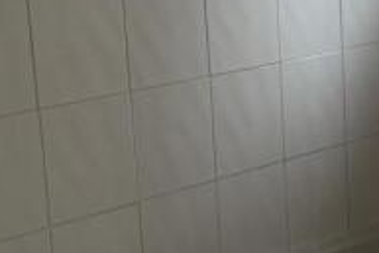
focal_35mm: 91
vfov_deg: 15.0
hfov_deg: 21.5
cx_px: 392
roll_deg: +1.1
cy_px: 62
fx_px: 959
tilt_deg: -10.5
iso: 32
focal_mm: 4.15
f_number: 2.2
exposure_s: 1/30
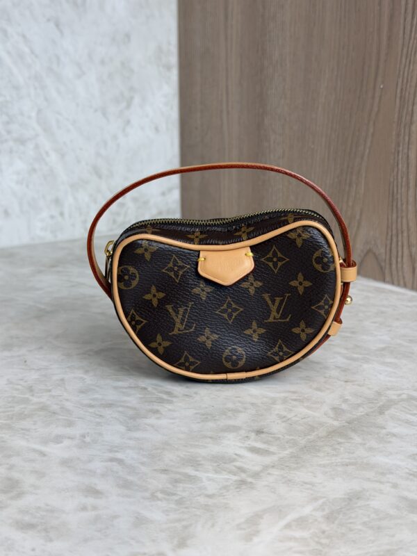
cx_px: 208
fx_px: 771
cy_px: 278
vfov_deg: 39.7
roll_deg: -0.3
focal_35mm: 48
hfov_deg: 30.3
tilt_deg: -15.2
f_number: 1.78
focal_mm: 6.76
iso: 64
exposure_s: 1/120
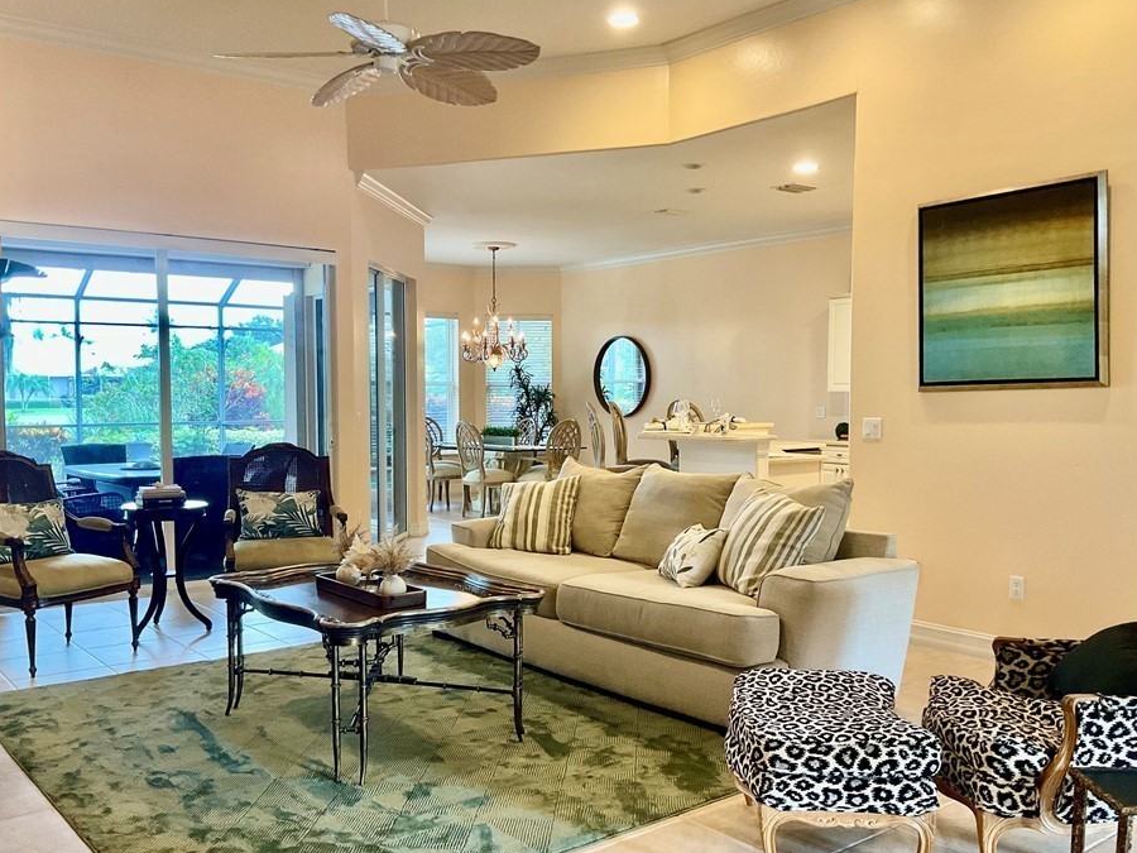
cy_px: 452
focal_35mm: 33
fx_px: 1084
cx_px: 563
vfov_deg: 42.9
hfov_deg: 55.4
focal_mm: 3
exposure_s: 1/60
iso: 100
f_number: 1.8
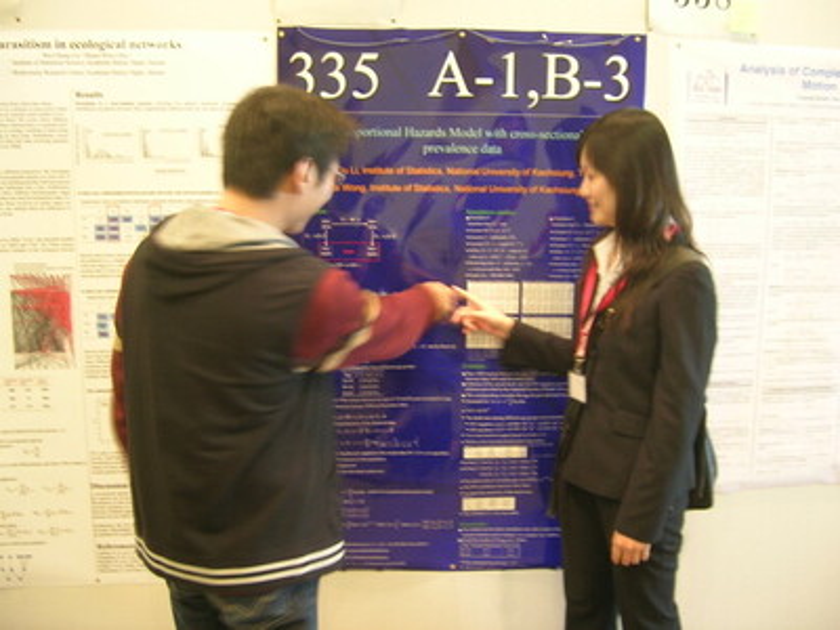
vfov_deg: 40.7
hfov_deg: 52.6
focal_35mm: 35
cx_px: 420
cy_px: 315
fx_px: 849
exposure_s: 1/3.1
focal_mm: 5.4
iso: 62
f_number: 2.8
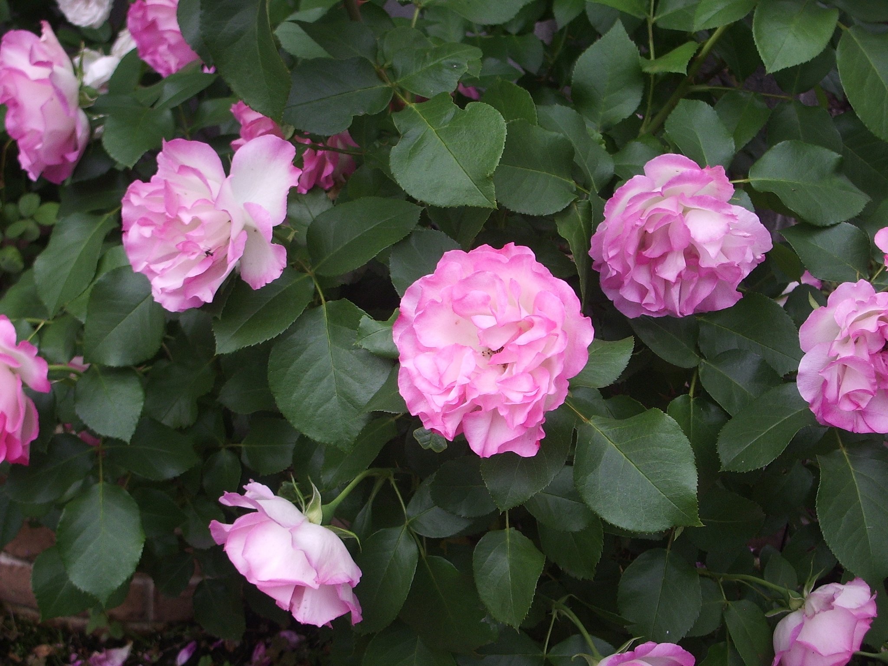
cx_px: 444
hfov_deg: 31.2
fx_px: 1590
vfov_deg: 23.7
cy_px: 333
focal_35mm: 62
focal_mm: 10.2
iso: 100
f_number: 3.5
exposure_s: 1/125
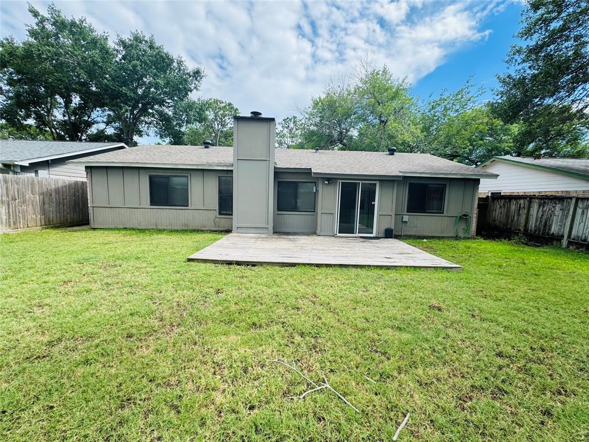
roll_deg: -1.9
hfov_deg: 102.1
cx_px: 294
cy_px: 221
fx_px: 238
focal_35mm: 14
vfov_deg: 85.7
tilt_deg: -5.4
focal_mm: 2.22
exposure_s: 1/687
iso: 40
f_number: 2.2
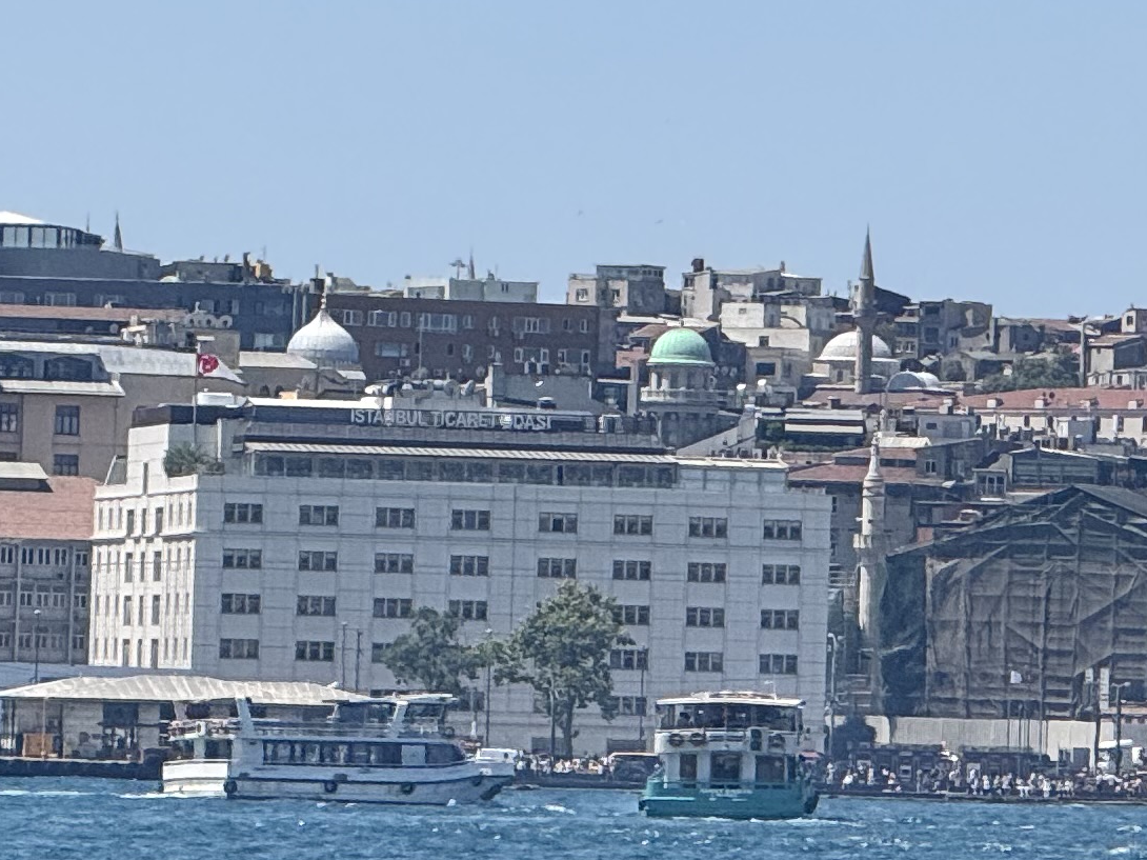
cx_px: 1471
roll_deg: -1.0
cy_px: 184
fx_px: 14709
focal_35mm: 444
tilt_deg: +1.1
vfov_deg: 3.3
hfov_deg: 4.4
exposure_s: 1/2439
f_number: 2.8
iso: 50
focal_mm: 15.66
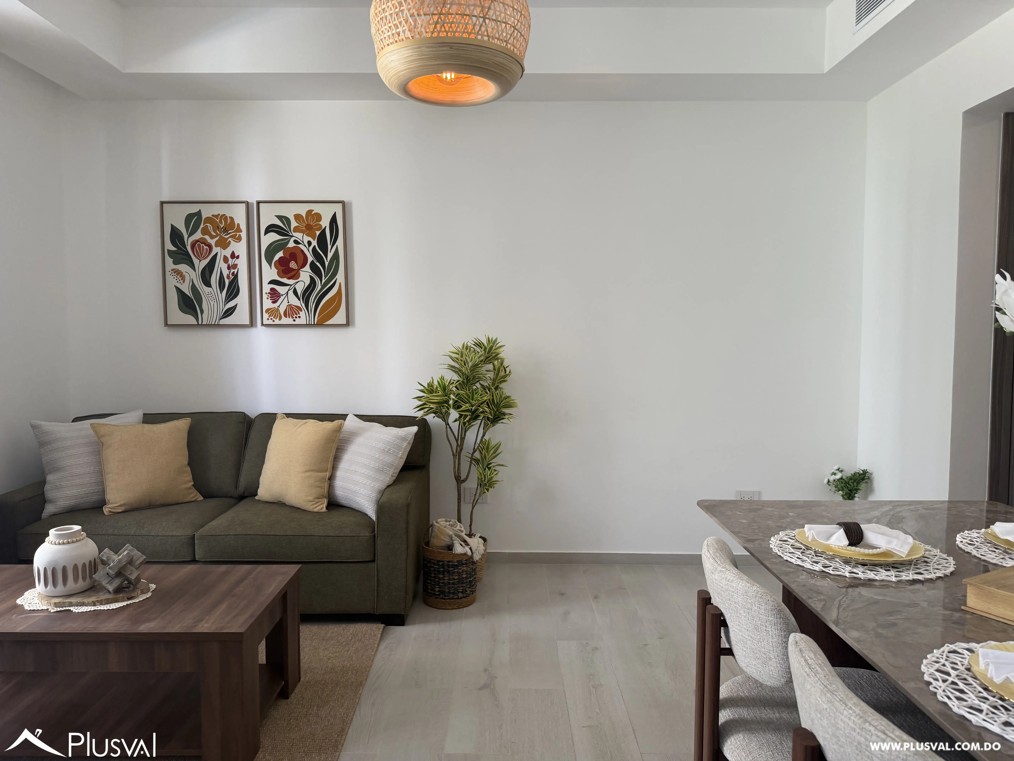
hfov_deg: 71.6
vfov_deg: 56.8
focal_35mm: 24
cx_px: 507
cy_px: 380
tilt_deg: -3.0
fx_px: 703
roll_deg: +0.7
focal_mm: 6.76
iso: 125
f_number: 1.78
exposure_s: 1/121
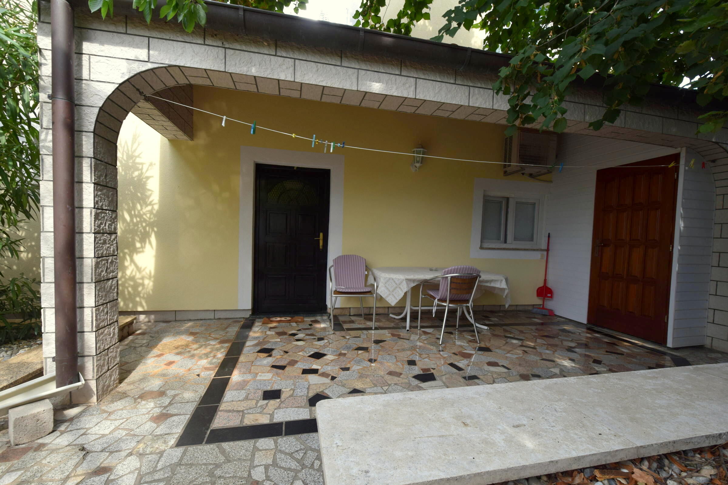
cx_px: 364
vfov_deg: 77.3
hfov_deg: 100.4
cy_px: 242
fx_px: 303
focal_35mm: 15
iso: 400
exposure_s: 1/200
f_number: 7.1
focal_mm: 10
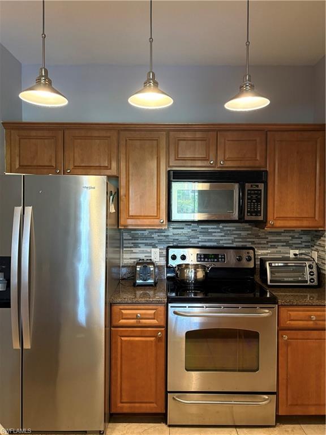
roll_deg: +0.1
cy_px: 218
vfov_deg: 67.3
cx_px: 163
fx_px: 326
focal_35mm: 26
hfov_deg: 53.1
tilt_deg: -0.2
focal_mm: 5.96
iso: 320
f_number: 1.6
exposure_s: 1/60
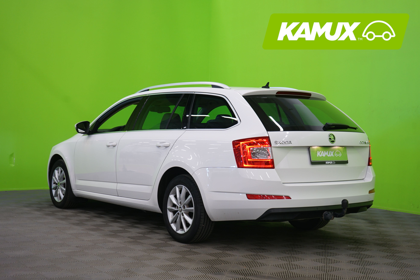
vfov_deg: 26.5
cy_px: 140
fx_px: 595
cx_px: 210
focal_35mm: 51
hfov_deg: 38.9
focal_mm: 51
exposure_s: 1/10
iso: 400
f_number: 5
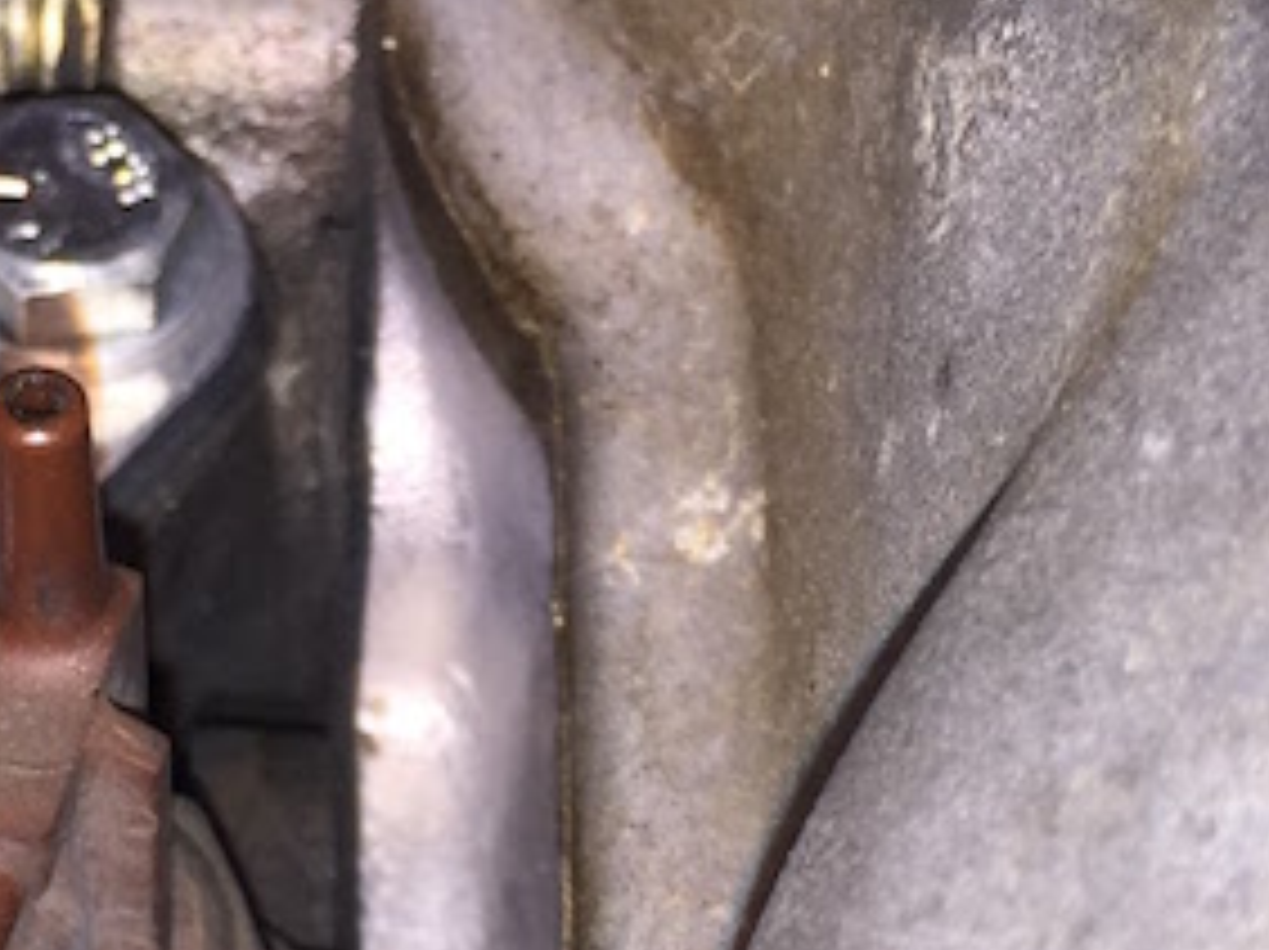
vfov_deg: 14.3
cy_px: 621
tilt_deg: -59.8
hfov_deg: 19.1
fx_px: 3773
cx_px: 536
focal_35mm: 103
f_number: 2.2
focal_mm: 4.15
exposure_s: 1/77
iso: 32
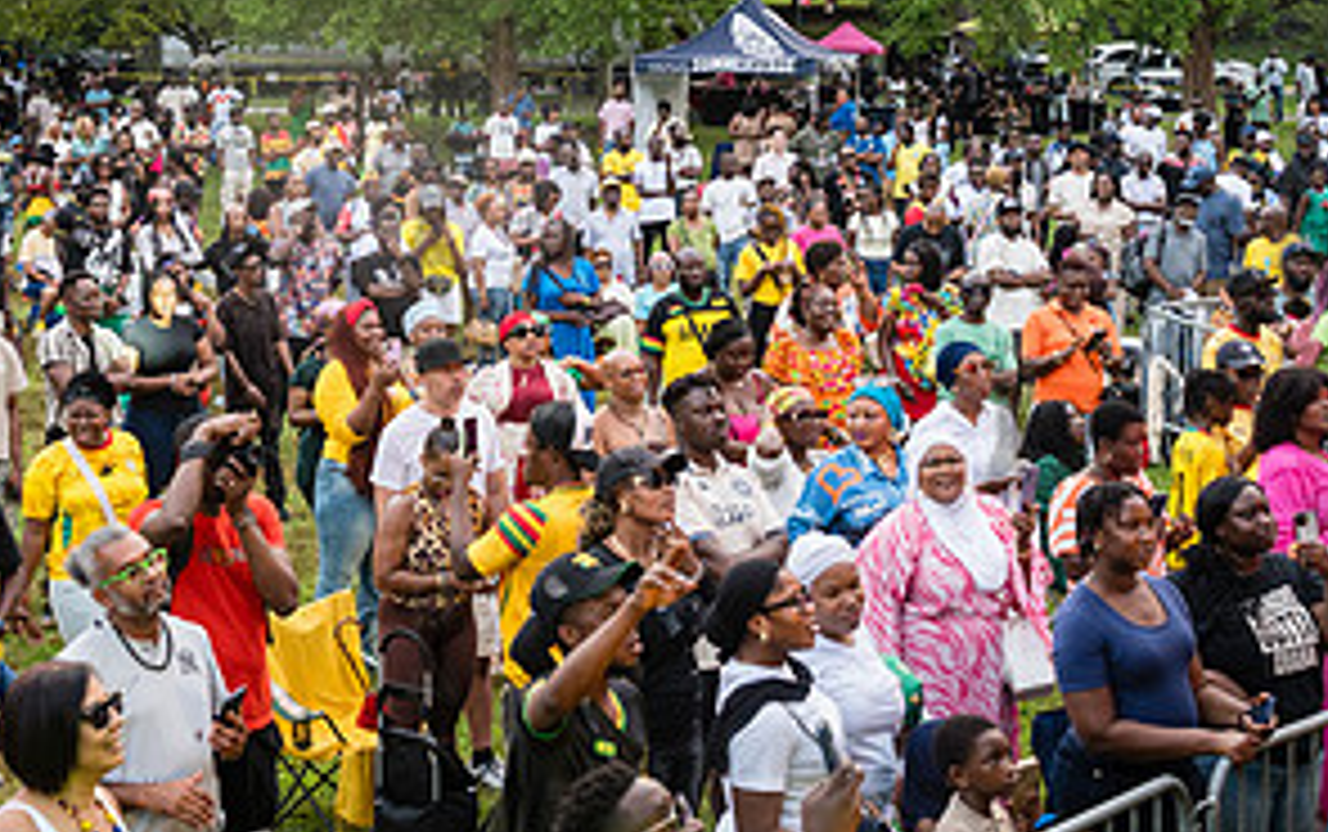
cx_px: 428
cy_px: 193
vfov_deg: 18.5
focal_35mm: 70
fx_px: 2536
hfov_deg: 29.1
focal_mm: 35
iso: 1600
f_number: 4.5
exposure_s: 1/400
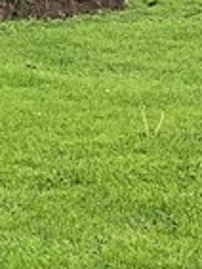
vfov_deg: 9.4
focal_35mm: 210
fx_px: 1631
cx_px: 55
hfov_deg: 7.1
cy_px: 185
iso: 25
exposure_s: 1/380
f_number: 1.8
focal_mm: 3
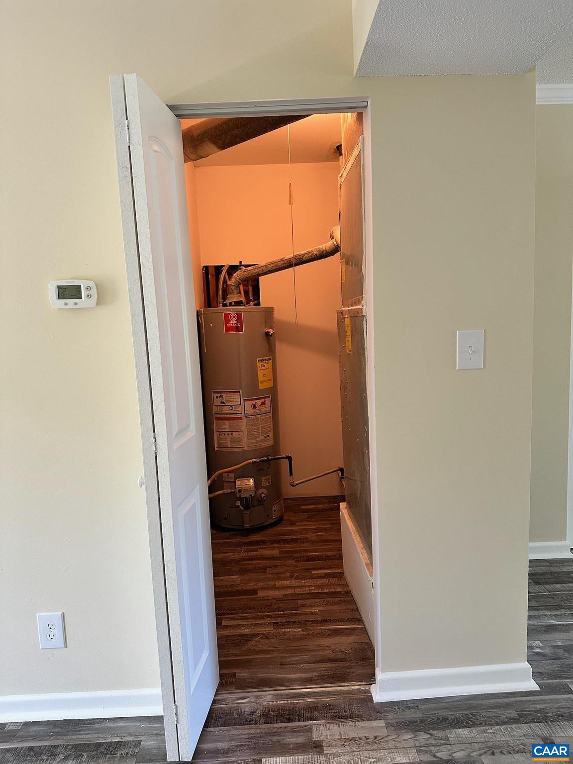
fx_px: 530
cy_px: 382
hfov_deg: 56.8
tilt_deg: -6.9
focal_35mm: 24
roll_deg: +1.6
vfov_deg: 71.6
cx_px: 286
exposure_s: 1/60
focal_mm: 6.86
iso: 200
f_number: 1.78
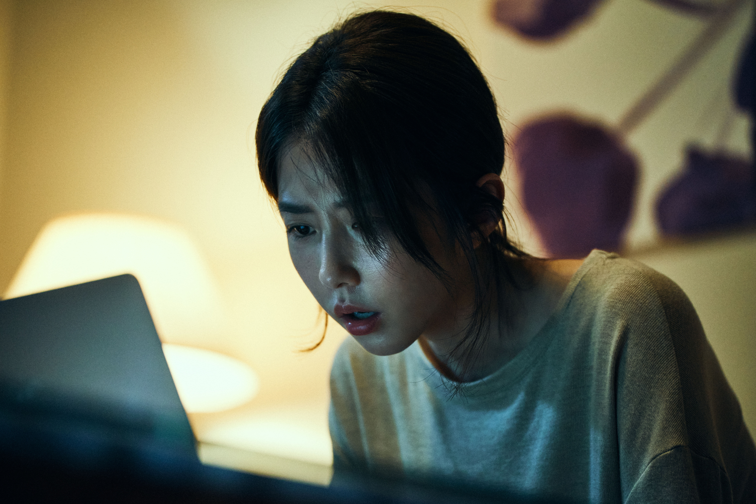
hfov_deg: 17.1
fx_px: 2520
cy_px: 252
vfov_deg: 11.4
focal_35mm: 120
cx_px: 378
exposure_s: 1/125
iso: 2000
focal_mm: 120
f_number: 2.8
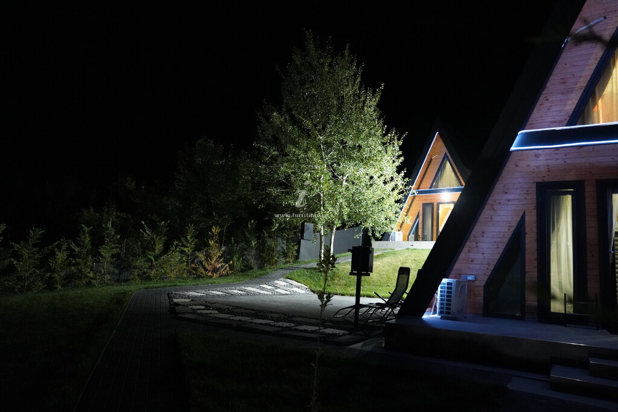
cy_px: 206
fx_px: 412
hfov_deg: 73.7
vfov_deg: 53.1
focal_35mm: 24
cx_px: 309
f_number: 2.8
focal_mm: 24
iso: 12800
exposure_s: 1/100
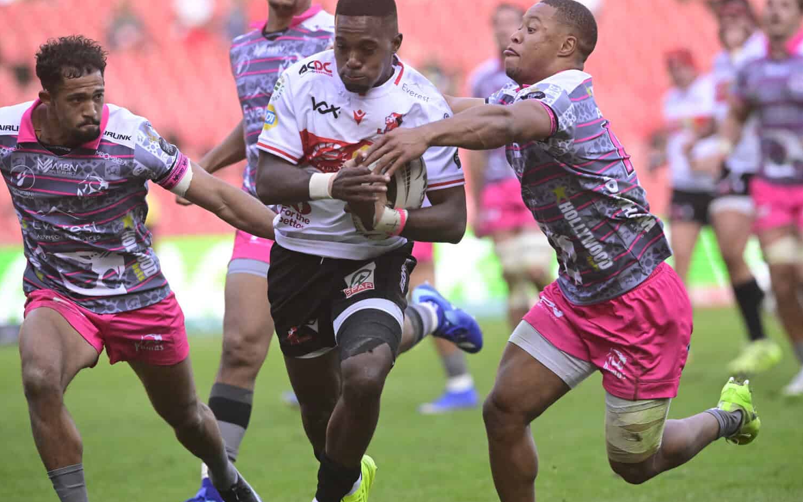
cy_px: 250
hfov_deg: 5.1
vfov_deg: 3.2
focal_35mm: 409
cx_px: 401
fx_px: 8950
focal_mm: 400
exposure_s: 1/2500
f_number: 6.3
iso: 8000
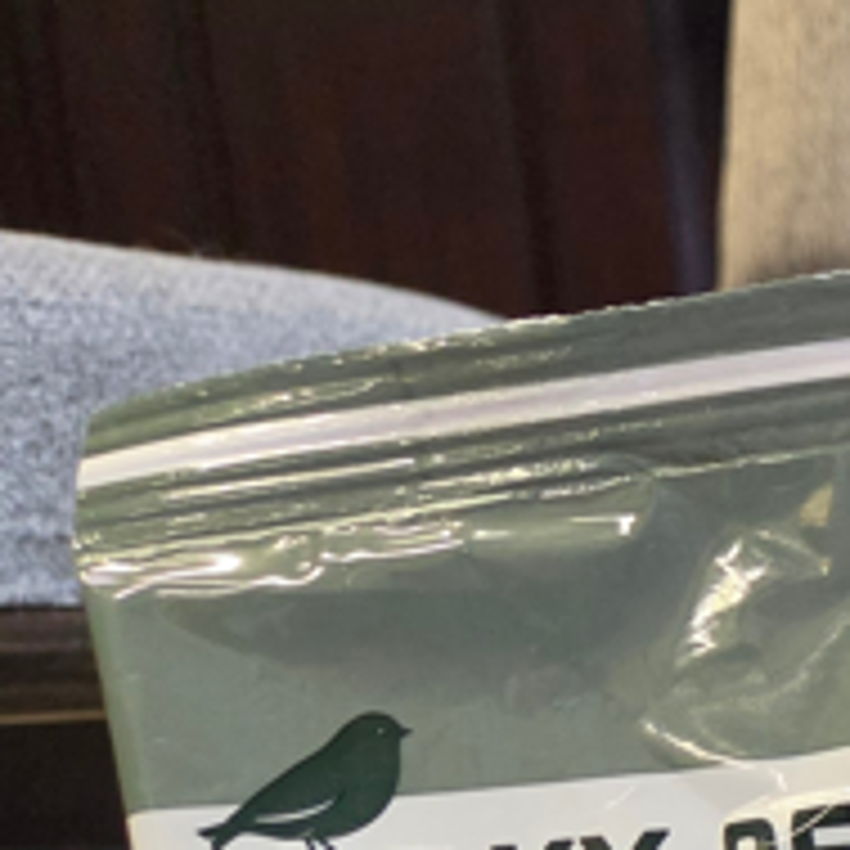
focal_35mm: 97
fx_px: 2695
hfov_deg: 13.8
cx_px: 1920
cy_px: 1095
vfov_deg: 16.9
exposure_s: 1/120
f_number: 1.8
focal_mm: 5.4
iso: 1250
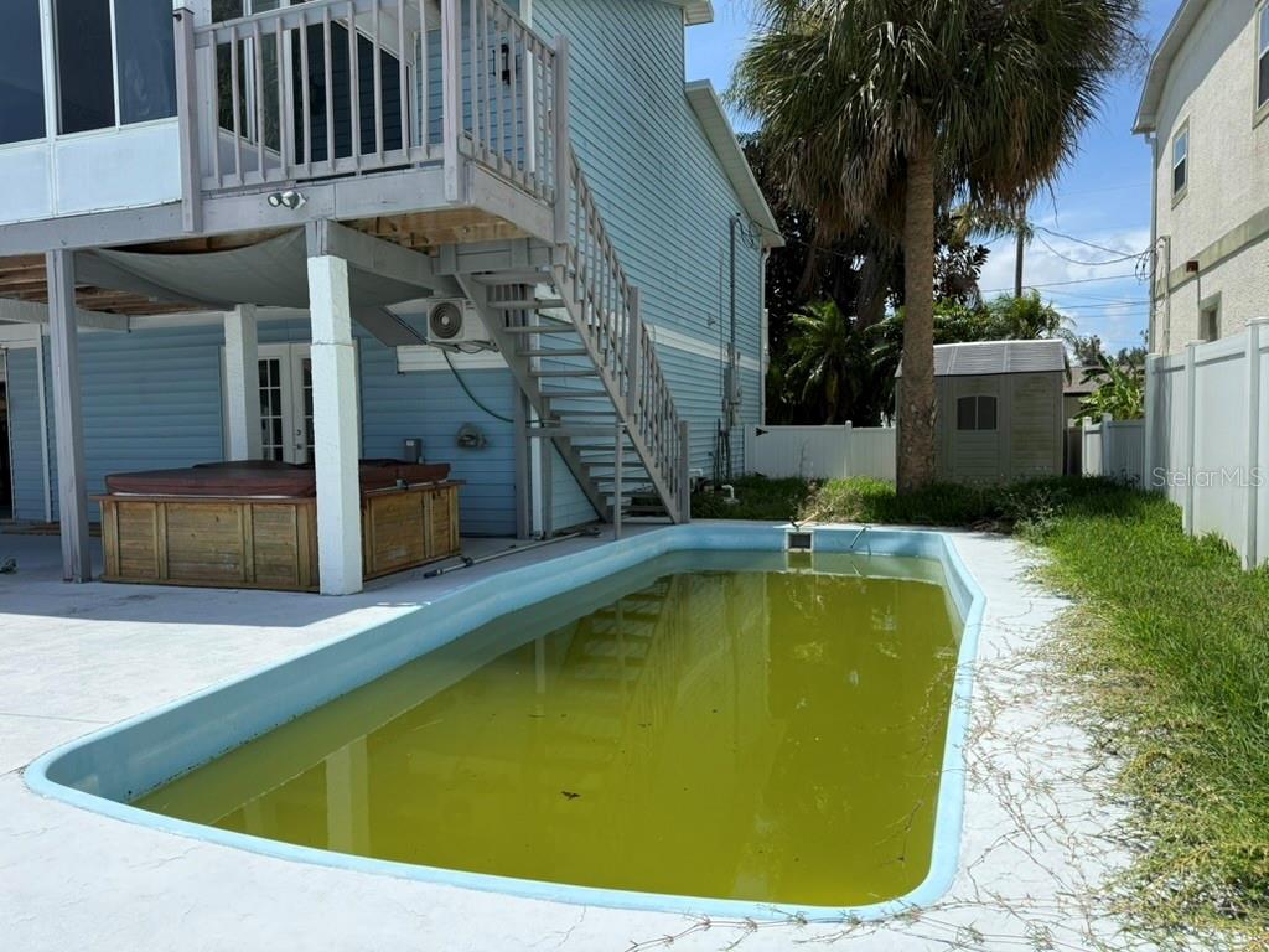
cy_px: 476
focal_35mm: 24
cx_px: 634
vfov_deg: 56.8
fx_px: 880
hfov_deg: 71.6
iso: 100
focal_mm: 6.76
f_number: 1.78
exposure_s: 1/4975
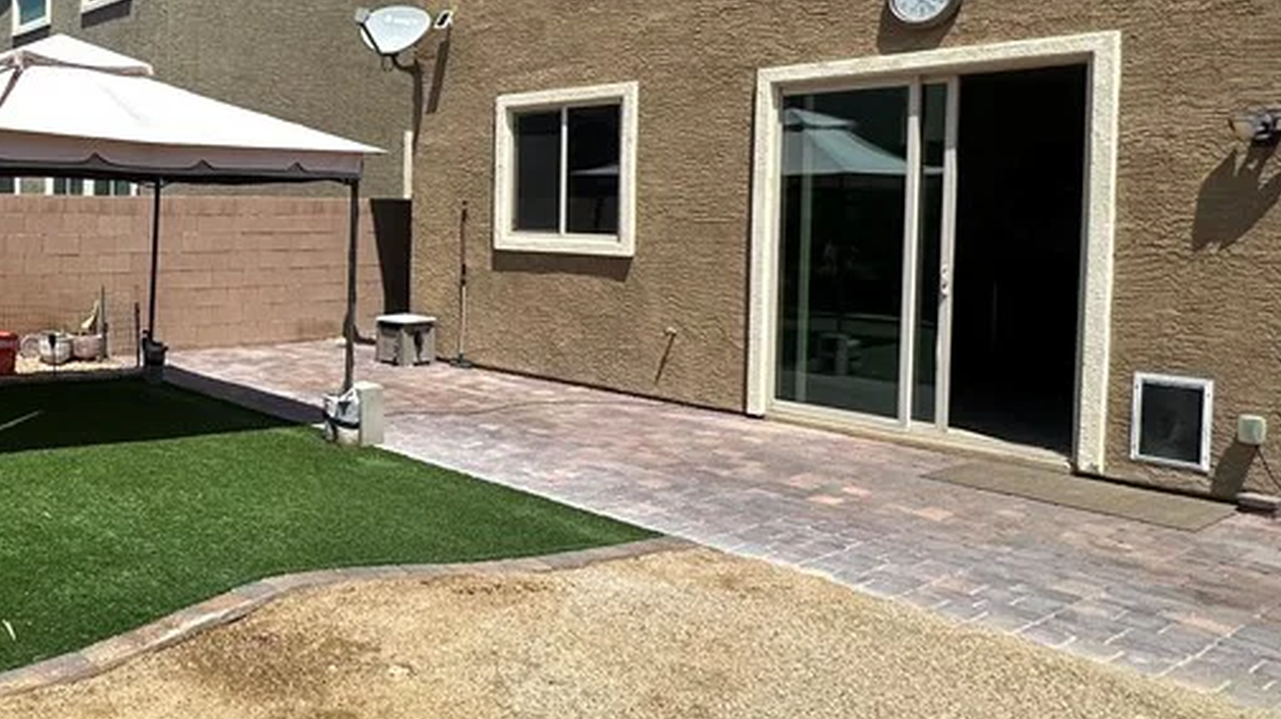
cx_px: 140
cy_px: 239
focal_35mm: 31
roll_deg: -1.6
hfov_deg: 54.9
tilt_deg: -1.3
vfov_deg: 37.3
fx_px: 1053
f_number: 2.2
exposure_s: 1/2053
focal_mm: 2.22
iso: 40
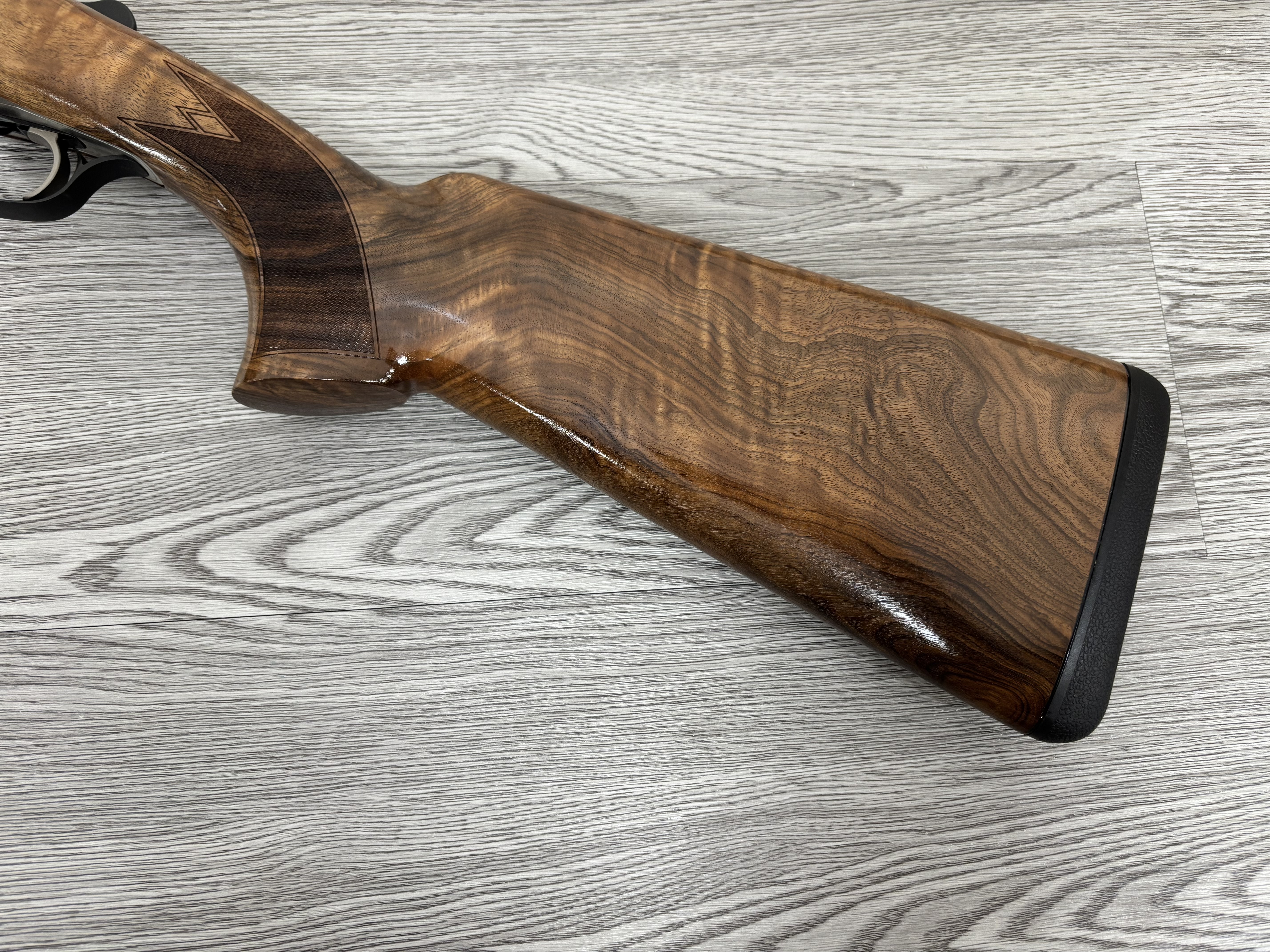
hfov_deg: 67.3
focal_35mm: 26
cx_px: 635
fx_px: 954
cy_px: 476
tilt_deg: -77.1
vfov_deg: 53.1
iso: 125
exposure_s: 1/50
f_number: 1.6
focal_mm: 5.96
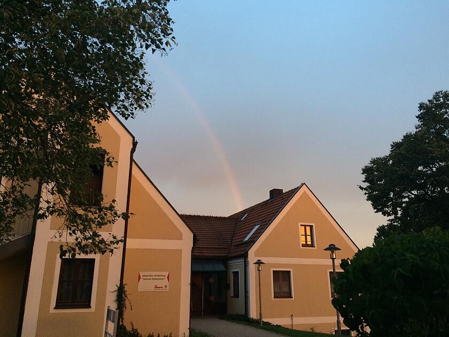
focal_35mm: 29
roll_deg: +0.3
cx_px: 224
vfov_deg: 48.2
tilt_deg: +16.7
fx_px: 376
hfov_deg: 61.7
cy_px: 168
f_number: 2.2
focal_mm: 4.15
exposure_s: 1/30
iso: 40
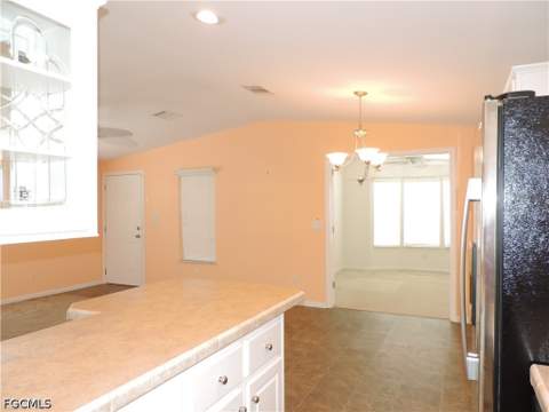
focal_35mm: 24
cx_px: 274
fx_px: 381
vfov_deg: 56.8
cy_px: 206
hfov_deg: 71.6
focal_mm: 4.3
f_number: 3
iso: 200
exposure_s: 1/30
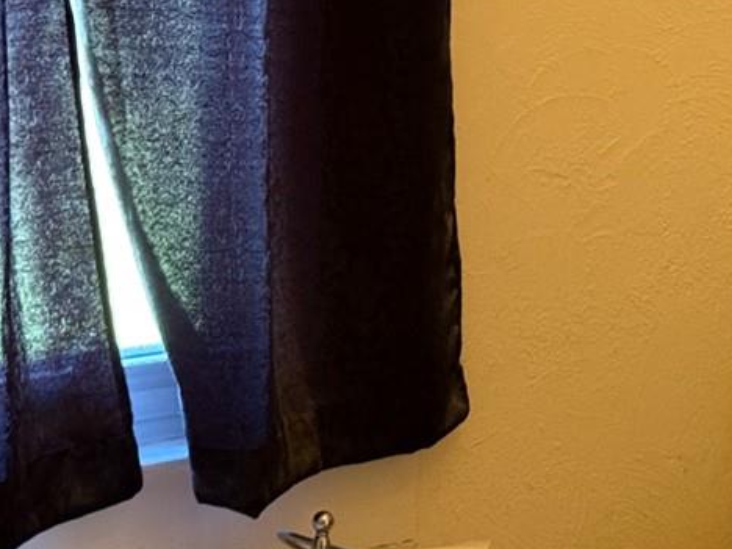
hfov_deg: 18.5
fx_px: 2220
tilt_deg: -14.5
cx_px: 621
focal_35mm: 105
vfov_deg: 14.0
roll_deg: -2.3
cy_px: 486
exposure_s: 1/40
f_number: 1.78
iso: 500
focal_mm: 6.76
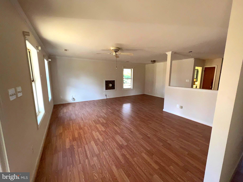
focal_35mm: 13
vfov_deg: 89.9
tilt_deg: -9.2
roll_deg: -0.5
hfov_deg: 106.2
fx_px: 91
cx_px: 122
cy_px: 91
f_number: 1.8
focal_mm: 1.57
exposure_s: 1/75
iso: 250
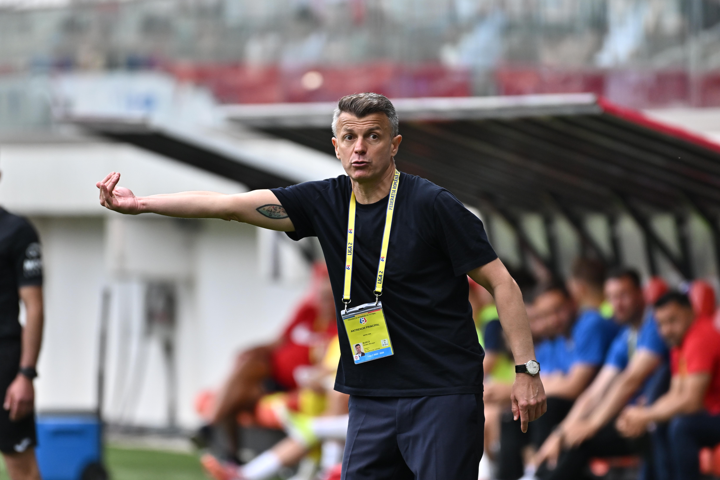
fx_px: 14978
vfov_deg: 1.8
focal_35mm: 749
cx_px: 314
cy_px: 253
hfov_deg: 2.8
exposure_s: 1/1250
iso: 900
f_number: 6.3
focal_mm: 600
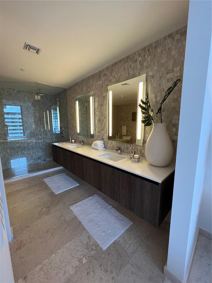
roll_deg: +0.8
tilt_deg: -7.9
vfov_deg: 106.2
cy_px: 142
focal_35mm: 13
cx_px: 106
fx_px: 106
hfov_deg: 89.9
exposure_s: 1/60
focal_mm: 1.57
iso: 160
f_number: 1.8
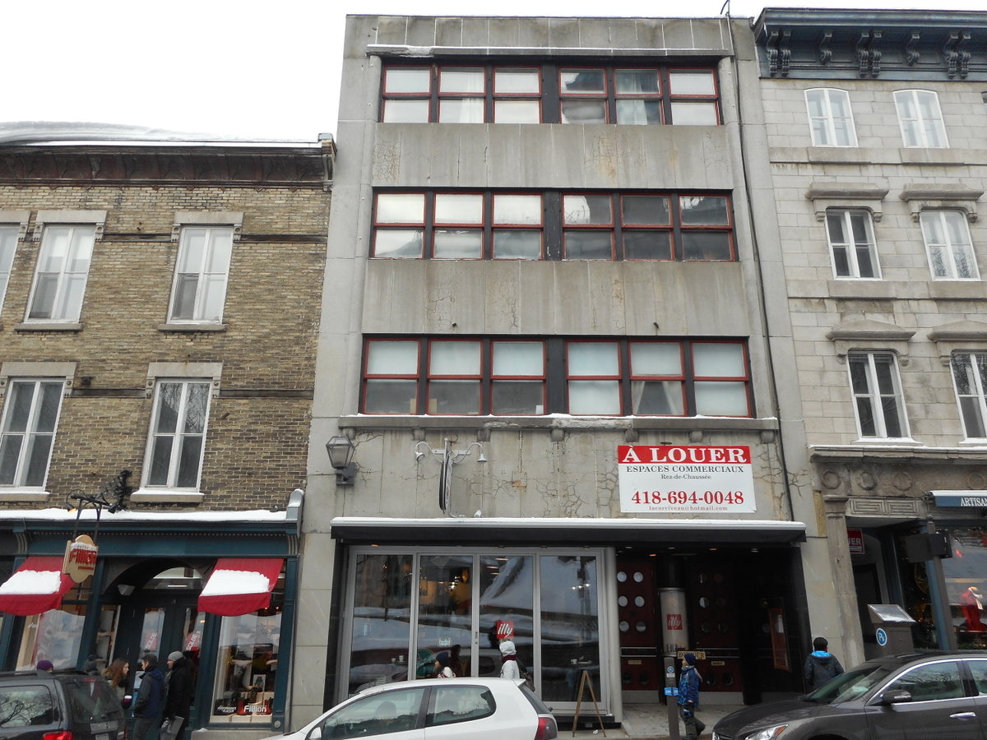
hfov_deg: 69.4
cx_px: 494
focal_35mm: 25
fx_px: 713
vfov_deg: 54.9
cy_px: 370
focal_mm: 4.5
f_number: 3.7
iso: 80
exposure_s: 1/125
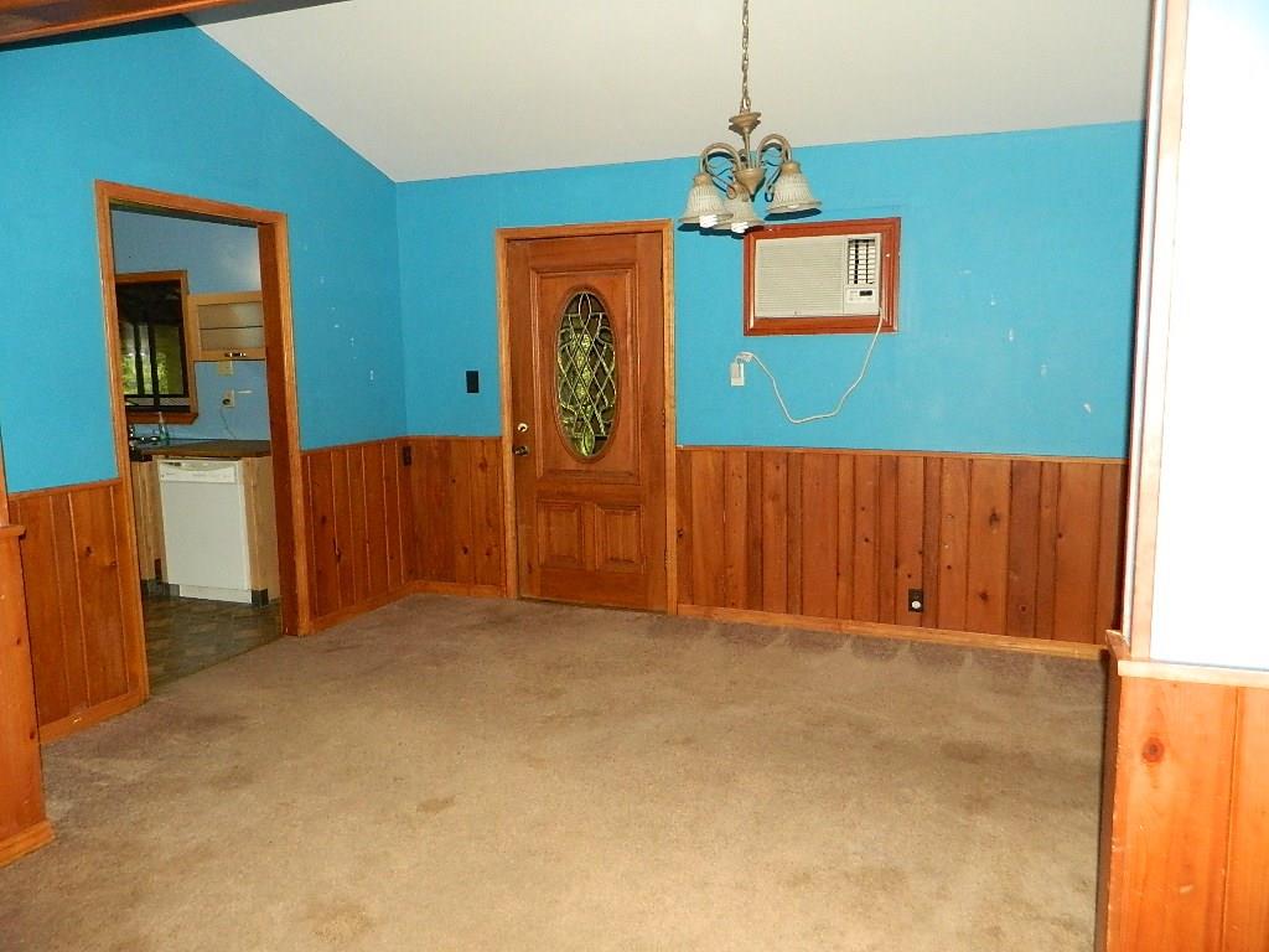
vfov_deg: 54.9
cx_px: 634
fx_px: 916
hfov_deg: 69.4
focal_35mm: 25
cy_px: 476
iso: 450
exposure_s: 1/30
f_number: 3.1
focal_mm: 4.5
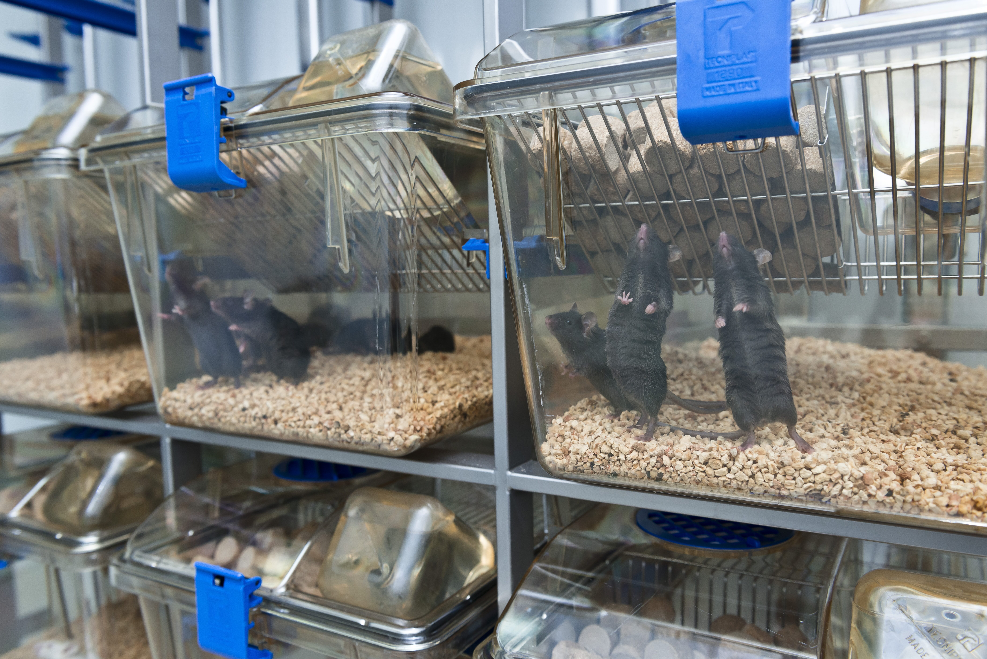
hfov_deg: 63.6
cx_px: 494
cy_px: 330
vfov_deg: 45.0
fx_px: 795
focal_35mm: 29
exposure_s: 1/160
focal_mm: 29
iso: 800
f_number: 5.6
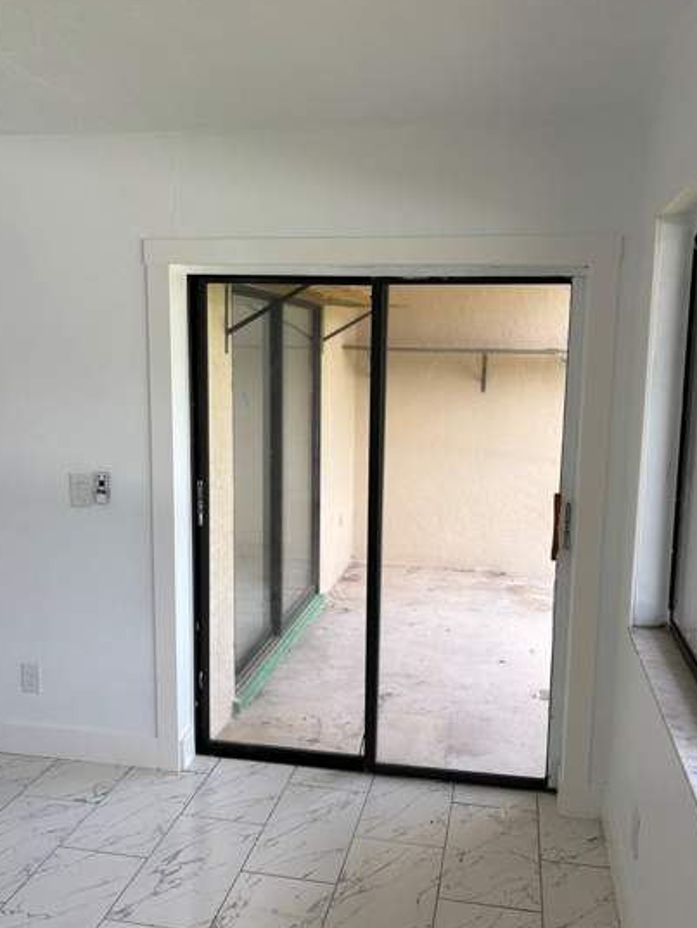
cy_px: 475
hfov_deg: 45.4
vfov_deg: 58.3
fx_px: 832
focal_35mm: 31
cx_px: 361
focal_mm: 5.96
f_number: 1.6
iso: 40
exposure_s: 1/197
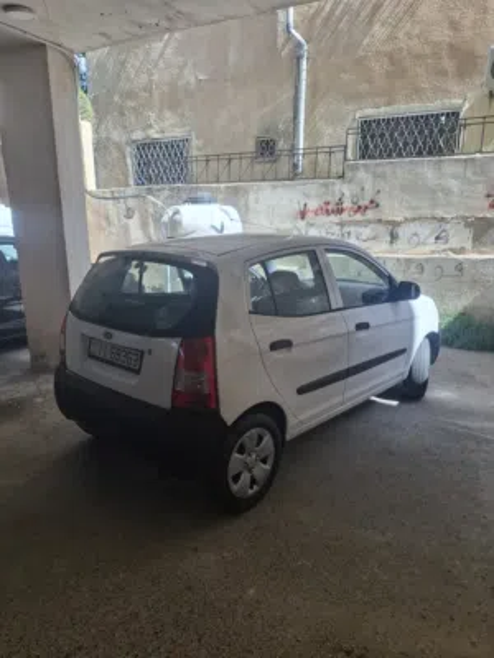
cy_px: 329
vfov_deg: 73.9
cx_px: 247
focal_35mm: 23
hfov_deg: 58.9
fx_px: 438
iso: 50
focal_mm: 5.54
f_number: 1.8
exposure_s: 1/678
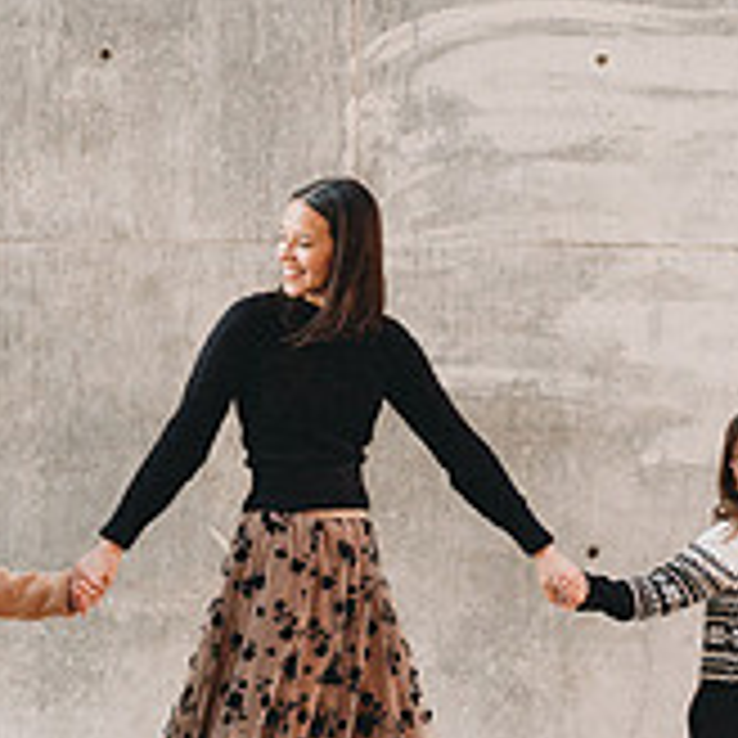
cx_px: 90
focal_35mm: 105
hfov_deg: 16.4
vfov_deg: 16.6
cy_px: 353
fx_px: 2533
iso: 1000
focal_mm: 35
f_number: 3.2
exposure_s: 1/1000
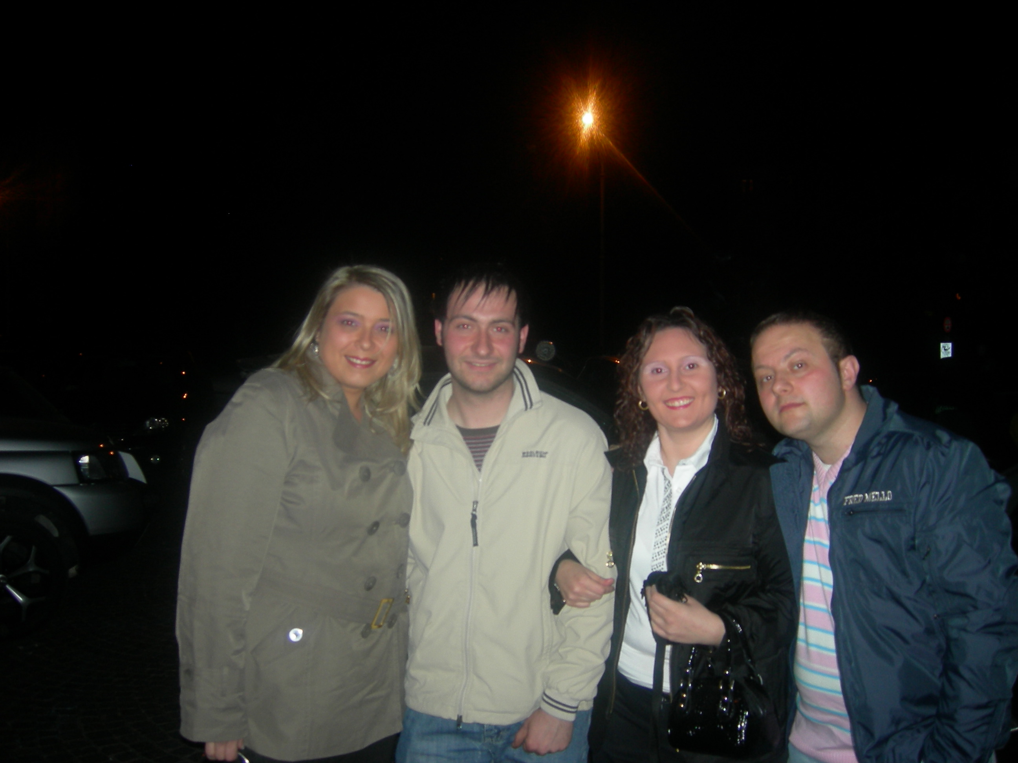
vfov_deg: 39.7
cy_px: 382
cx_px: 509
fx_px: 1059
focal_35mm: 36
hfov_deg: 51.4
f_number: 2.7
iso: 102
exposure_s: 1/60.1
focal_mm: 7.5
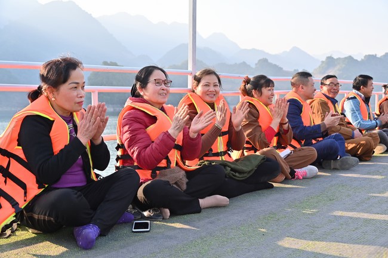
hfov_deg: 50.7
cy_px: 129
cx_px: 194
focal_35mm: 38
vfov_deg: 35.0
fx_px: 409
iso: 160
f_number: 5.6
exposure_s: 1/250
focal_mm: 38
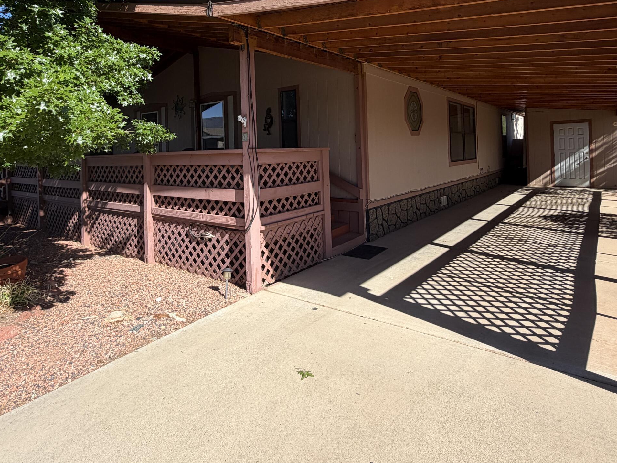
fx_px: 392
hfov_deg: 76.3
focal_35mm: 22
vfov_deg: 59.4
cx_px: 295
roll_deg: +1.4
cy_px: 148
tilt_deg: +1.1
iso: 32
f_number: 2.2
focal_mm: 2.22
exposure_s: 1/770
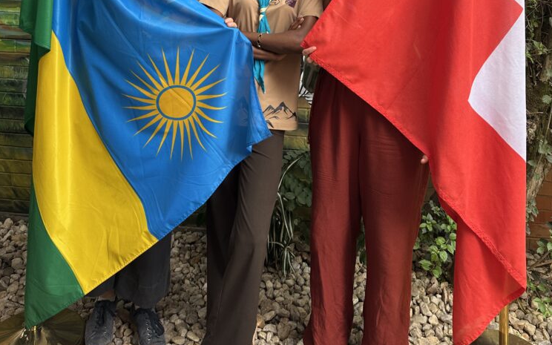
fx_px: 527
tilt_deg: -0.7
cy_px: -19
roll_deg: -1.9
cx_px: 282
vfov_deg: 32.6
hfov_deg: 55.3
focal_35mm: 35
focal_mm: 6.86
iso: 100
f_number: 1.78
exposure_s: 1/121
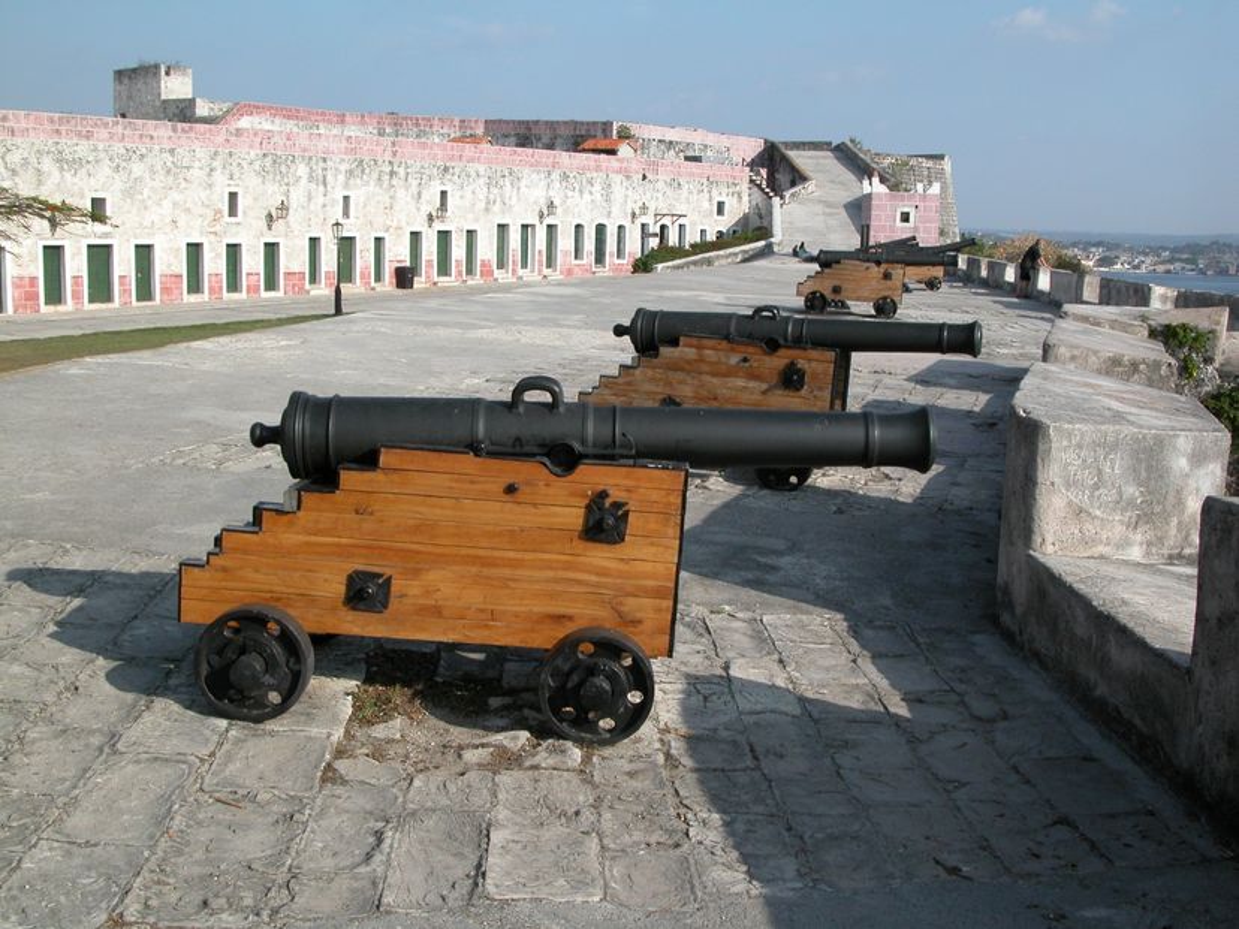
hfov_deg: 45.8
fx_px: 1468
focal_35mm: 41
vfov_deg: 35.1
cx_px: 620
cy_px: 464
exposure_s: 1/368
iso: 100
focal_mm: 10.7
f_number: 7.3
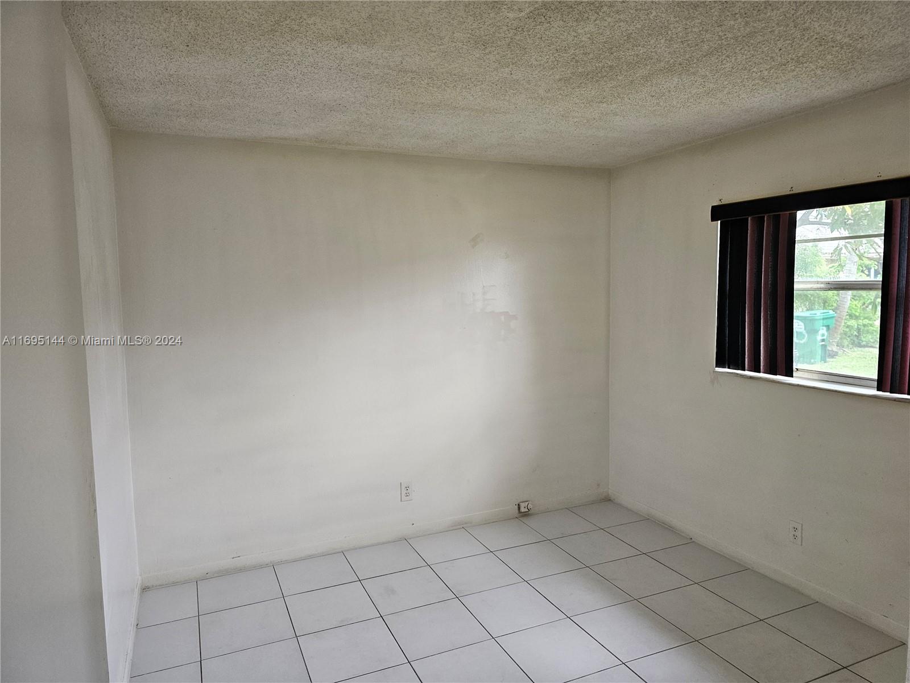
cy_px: 342
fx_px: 605
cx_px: 455
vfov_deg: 58.9
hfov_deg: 73.9
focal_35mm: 23
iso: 250
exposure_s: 1/170
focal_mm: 6.3
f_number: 1.7
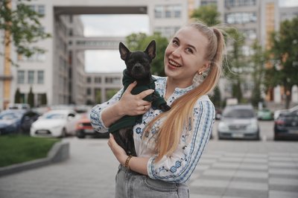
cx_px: 149
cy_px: 99
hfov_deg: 46.4
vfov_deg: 31.8
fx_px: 347
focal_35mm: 42
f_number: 2.8
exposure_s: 1/1000
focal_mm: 42
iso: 100
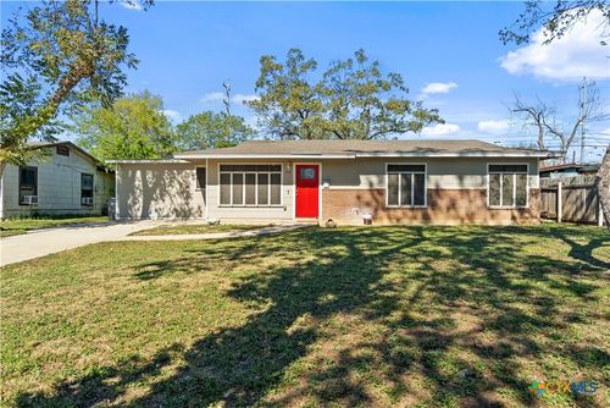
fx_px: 390
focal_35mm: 23
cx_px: 305
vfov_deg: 55.2
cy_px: 204
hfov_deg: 76.1
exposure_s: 1/1000
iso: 1600
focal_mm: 23
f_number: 4
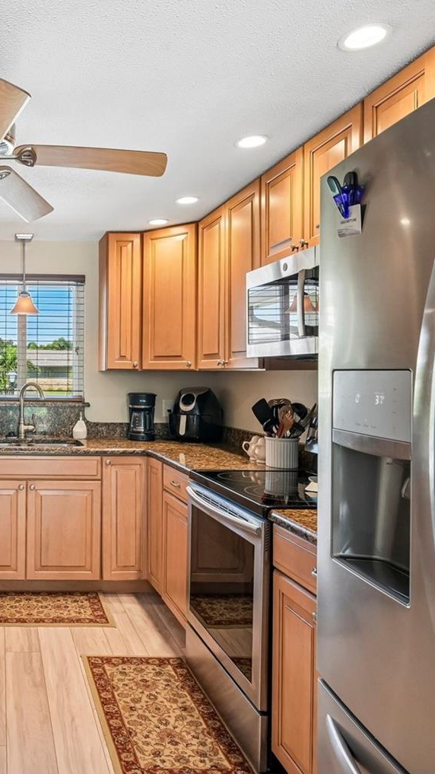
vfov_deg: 67.9
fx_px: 574
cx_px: 3
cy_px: 380
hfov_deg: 37.3
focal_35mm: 28
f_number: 8
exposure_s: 1/40
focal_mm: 17
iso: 400
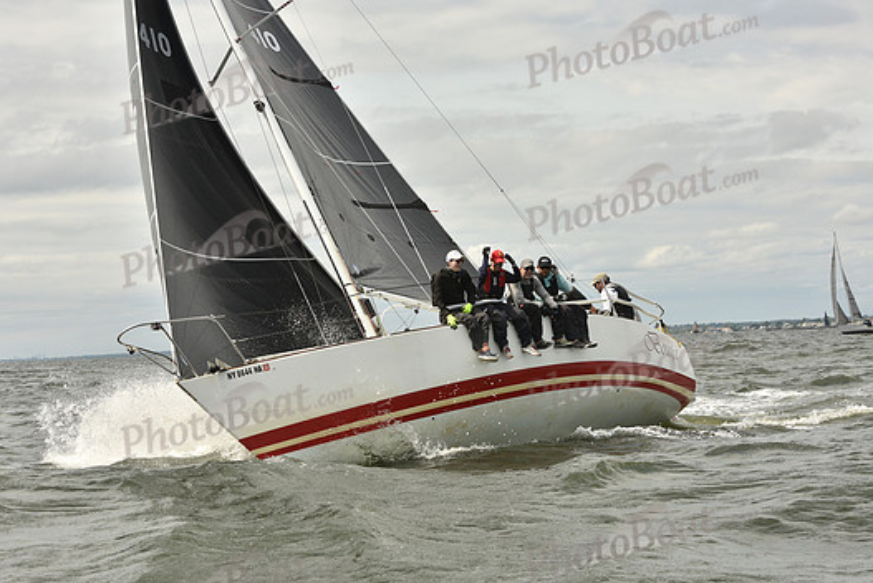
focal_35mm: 77
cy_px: 307
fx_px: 1868
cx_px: 441
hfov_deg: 26.3
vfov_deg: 17.7
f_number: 9
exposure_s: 1/800
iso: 250
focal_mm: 70
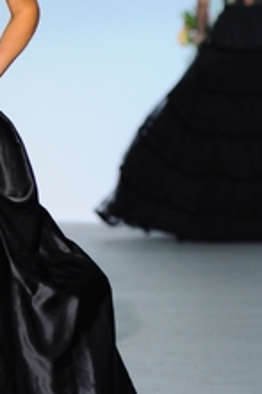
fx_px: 5982
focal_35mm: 547
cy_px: 130
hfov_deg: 2.5
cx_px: -22
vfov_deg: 3.8
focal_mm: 155
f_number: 4
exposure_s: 1/200
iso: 800
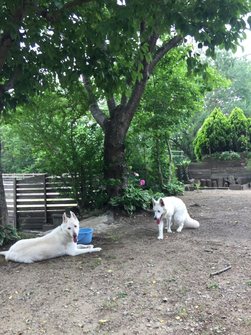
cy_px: 168
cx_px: 126
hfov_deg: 48.2
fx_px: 280
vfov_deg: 61.7
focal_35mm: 29
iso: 32
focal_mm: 4.15
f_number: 2.2
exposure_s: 1/120
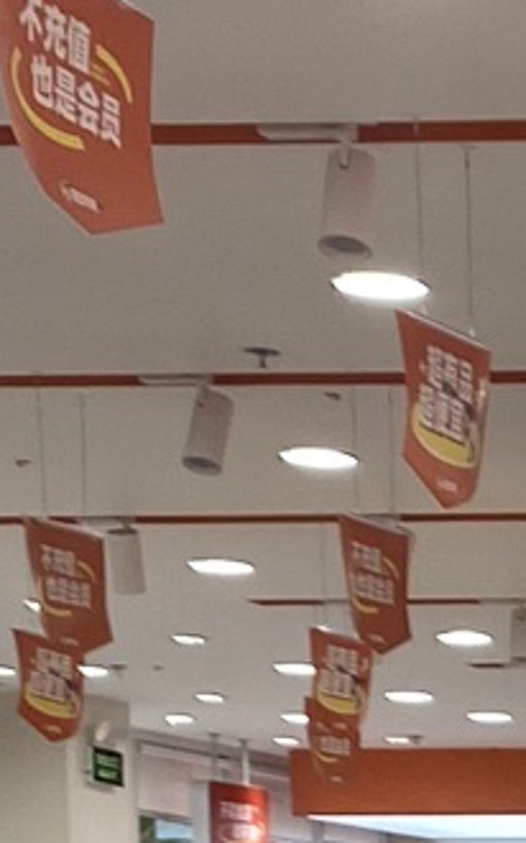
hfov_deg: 6.9
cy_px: 1471
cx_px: 1716
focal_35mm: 167
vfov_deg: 11.7
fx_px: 3834
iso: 32
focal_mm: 4.25
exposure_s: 1/106
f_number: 1.8
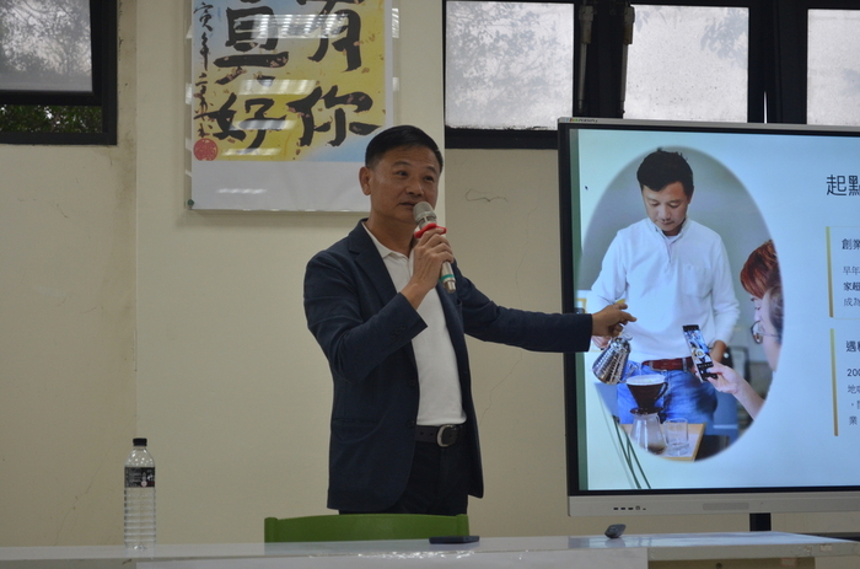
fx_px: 1966
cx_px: 430
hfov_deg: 24.7
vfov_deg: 16.5
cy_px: 284
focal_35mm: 82
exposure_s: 1/80
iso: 400
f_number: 5.6
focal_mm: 55
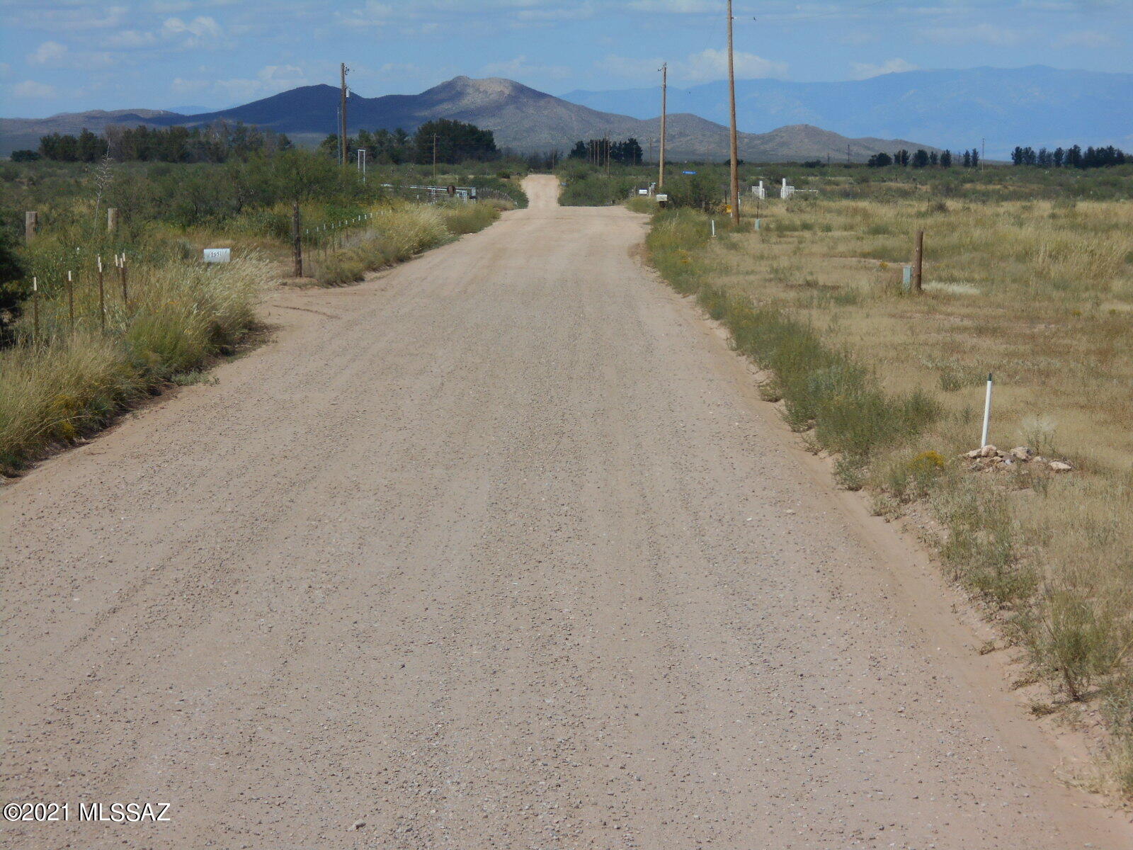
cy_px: 425
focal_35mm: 130
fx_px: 4255
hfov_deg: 15.2
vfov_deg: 11.4
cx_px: 566
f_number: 6.5
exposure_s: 1/640
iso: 80
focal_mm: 23
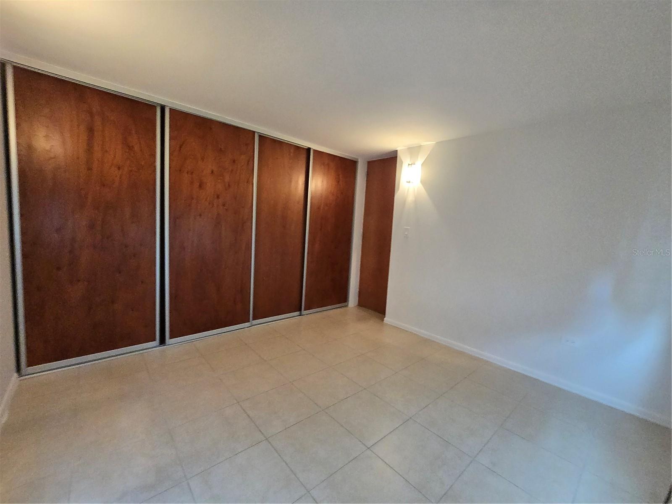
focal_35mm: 13
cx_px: 336
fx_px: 252
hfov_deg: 106.2
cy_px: 252
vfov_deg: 89.9
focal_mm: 2.2
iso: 640
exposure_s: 1/60
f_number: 2.2
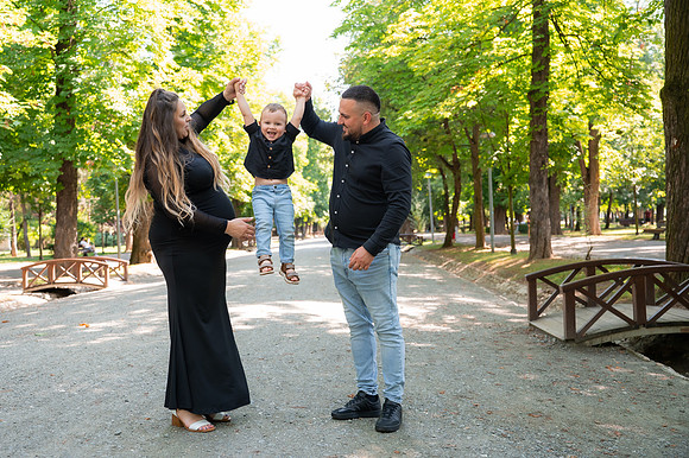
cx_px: 320
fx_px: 675
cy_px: 213
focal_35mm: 35
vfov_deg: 37.5
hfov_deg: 54.0
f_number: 3.2
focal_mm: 33
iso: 400
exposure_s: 1/320
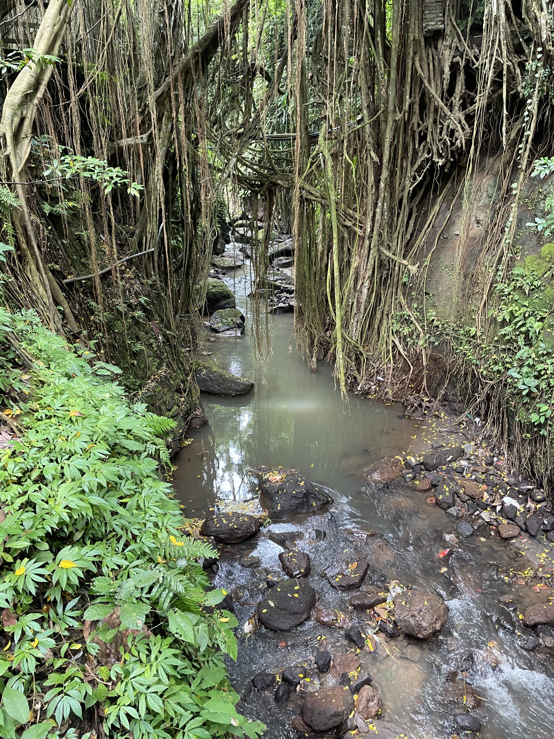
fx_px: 555
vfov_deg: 67.3
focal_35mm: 26
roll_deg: +1.5
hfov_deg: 53.1
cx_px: 277
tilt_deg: -23.9
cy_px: 370
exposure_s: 1/60
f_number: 1.6
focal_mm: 4.2
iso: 160
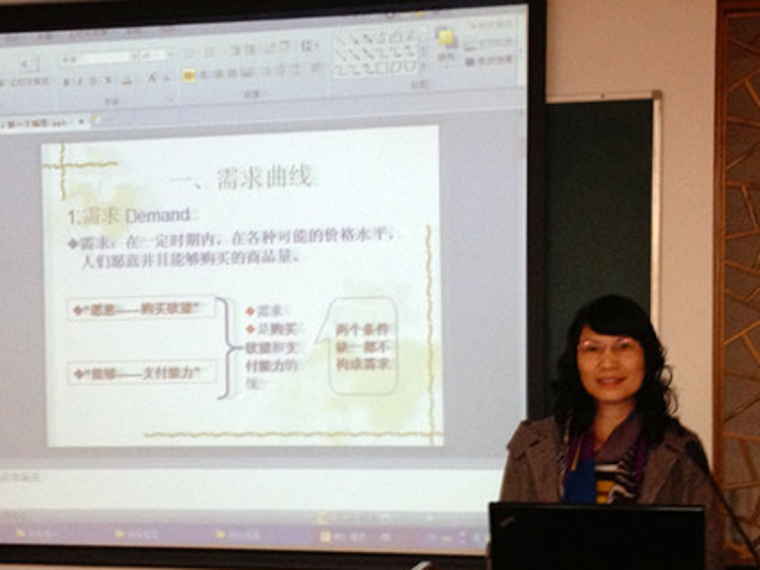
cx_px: 358
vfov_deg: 22.1
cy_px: 407
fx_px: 1449
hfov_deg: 29.4
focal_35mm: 66
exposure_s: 1/20
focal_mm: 4.28
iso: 160
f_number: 2.4
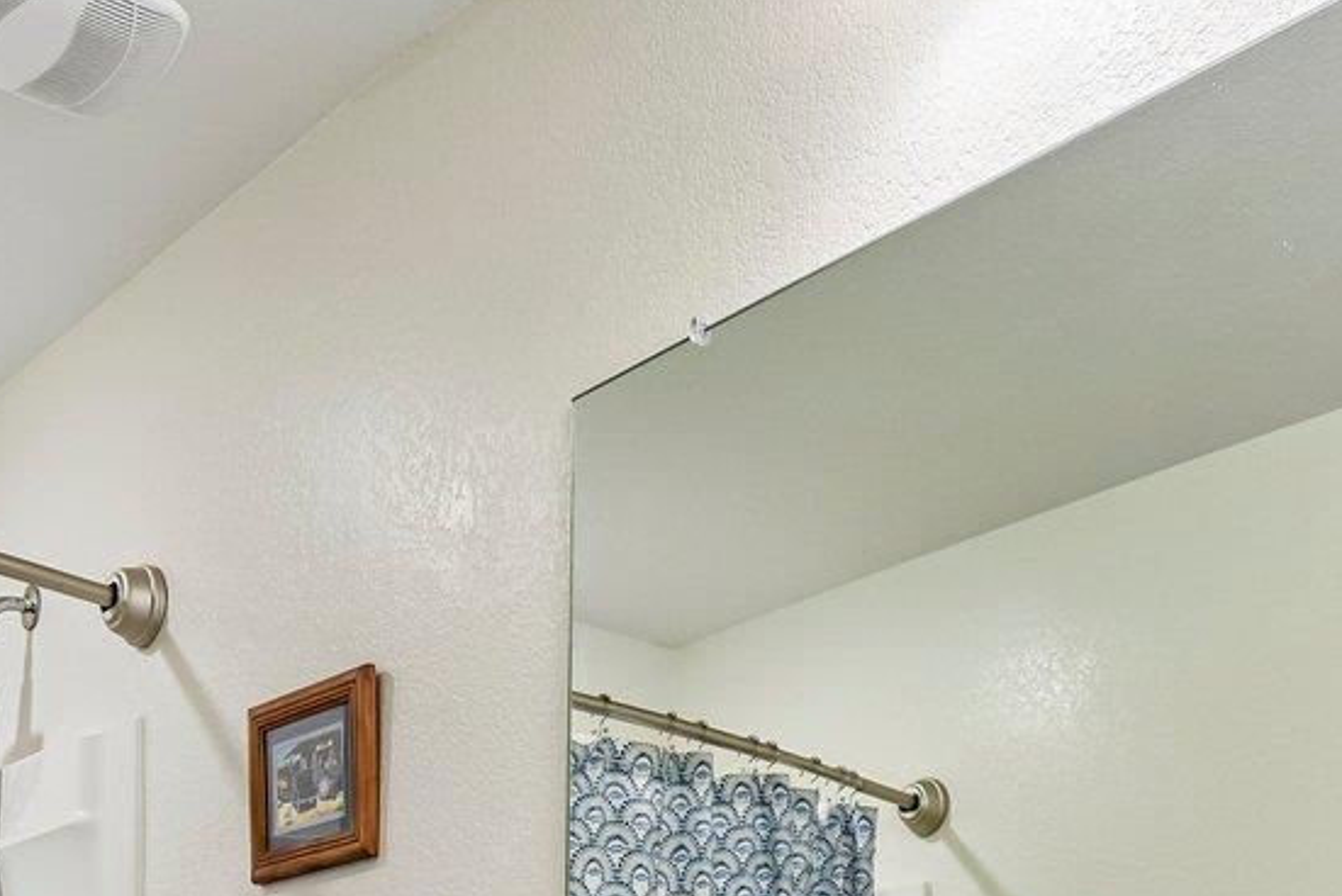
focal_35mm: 52
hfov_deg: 38.2
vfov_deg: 22.7
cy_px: 1219
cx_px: 687
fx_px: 1939
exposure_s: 1/15
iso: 220
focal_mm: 14
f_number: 8
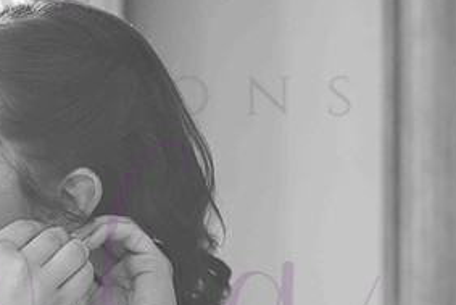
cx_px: 58
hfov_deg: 11.5
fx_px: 2243
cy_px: 174
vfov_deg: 7.8
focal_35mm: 177
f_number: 4
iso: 1600
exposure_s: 1/160
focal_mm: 85
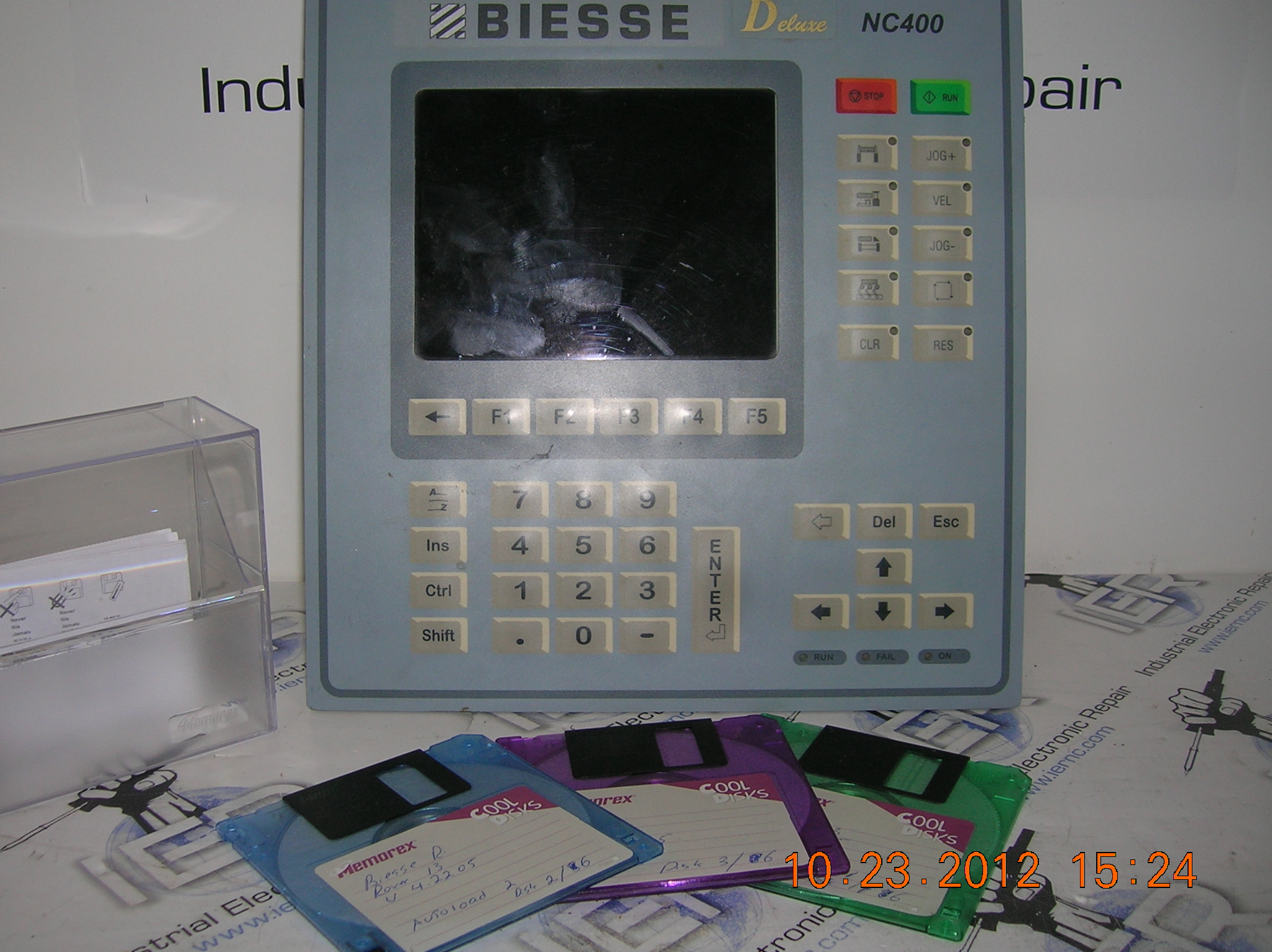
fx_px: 1395
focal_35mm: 38
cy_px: 449
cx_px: 577
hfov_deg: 48.9
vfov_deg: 37.7
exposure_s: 1/60.1
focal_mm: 5.7
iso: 50
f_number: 2.9
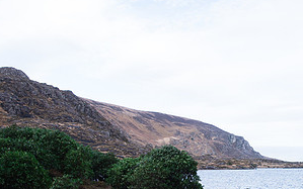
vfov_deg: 26.3
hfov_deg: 39.3
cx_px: 264
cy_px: 156
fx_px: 396
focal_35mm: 48
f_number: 8
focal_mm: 24
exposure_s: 1/320
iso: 500
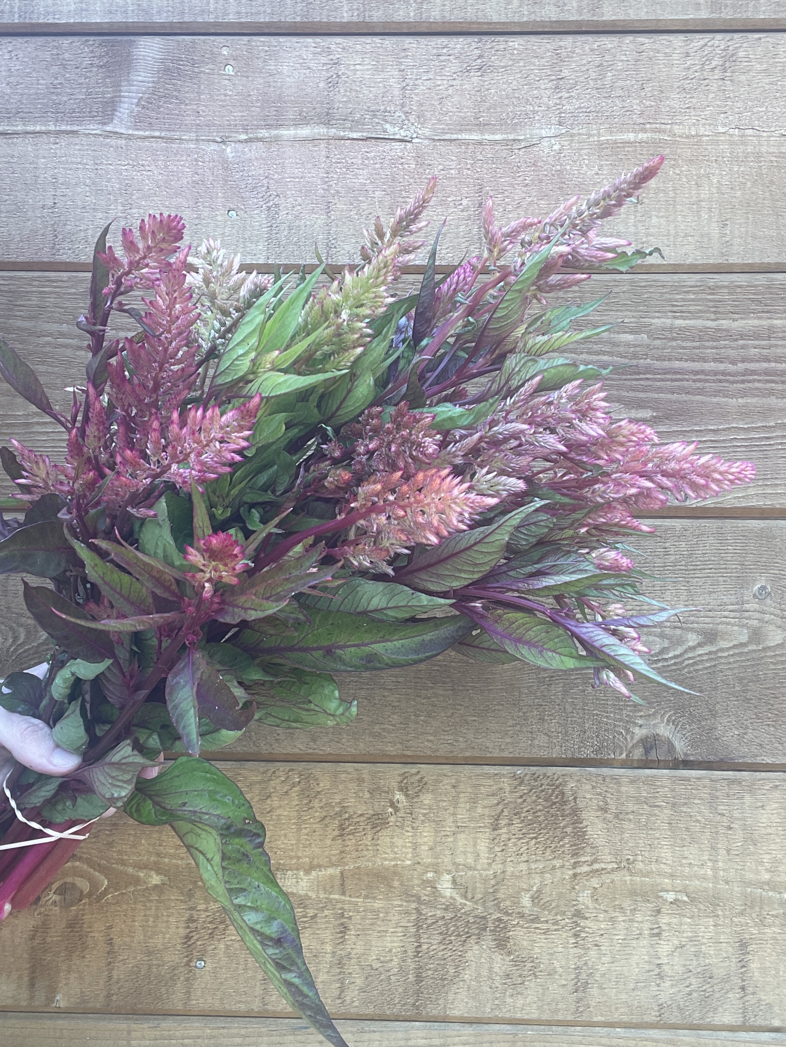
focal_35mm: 30
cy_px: 524
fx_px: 908
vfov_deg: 60.0
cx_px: 393
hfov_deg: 46.8
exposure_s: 1/121
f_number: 2.2
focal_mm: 2.71
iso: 64
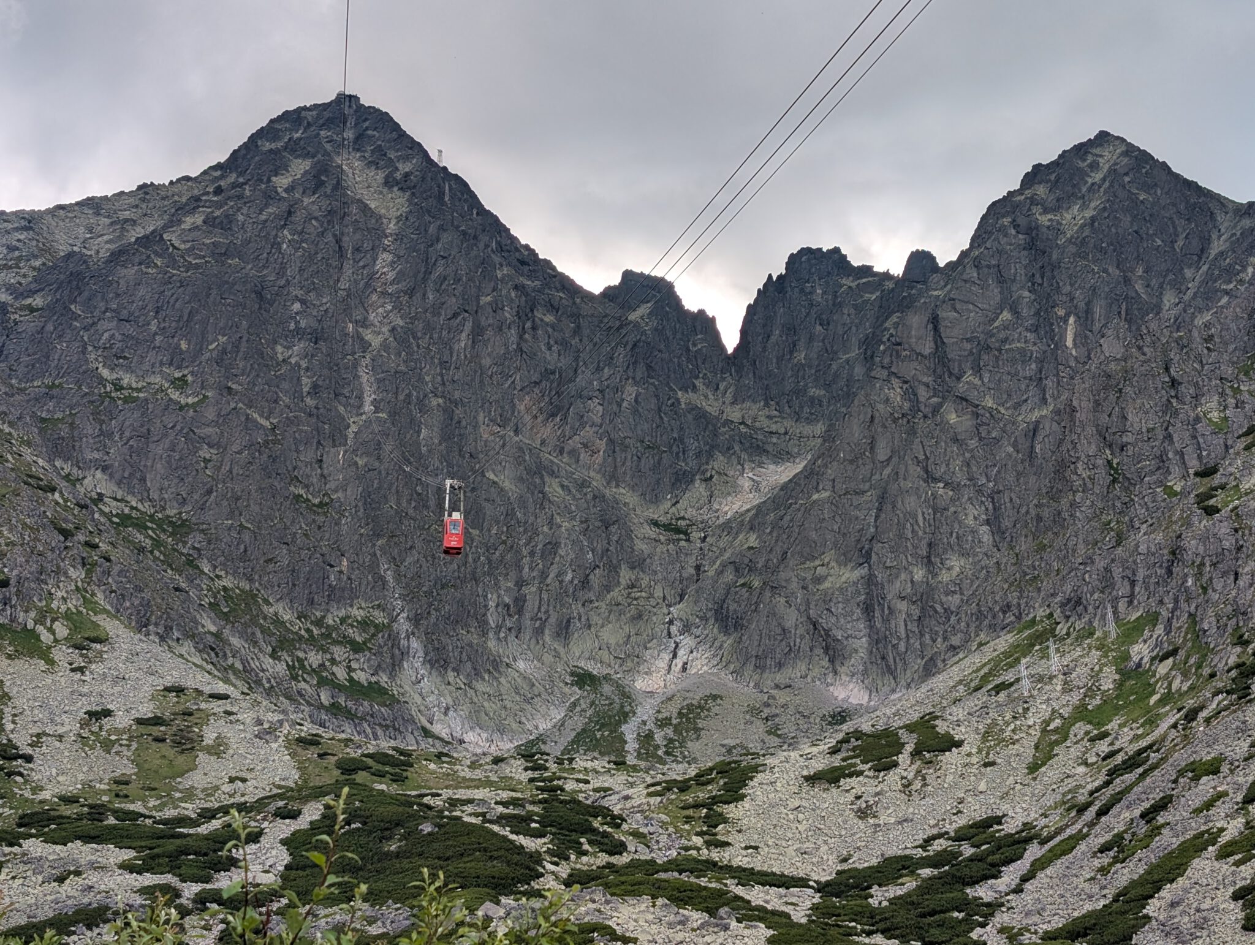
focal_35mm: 49
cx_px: 628
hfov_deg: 38.9
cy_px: 472
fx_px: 1779
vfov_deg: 29.7
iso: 19
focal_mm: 6.9
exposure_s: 1/548
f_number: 1.68
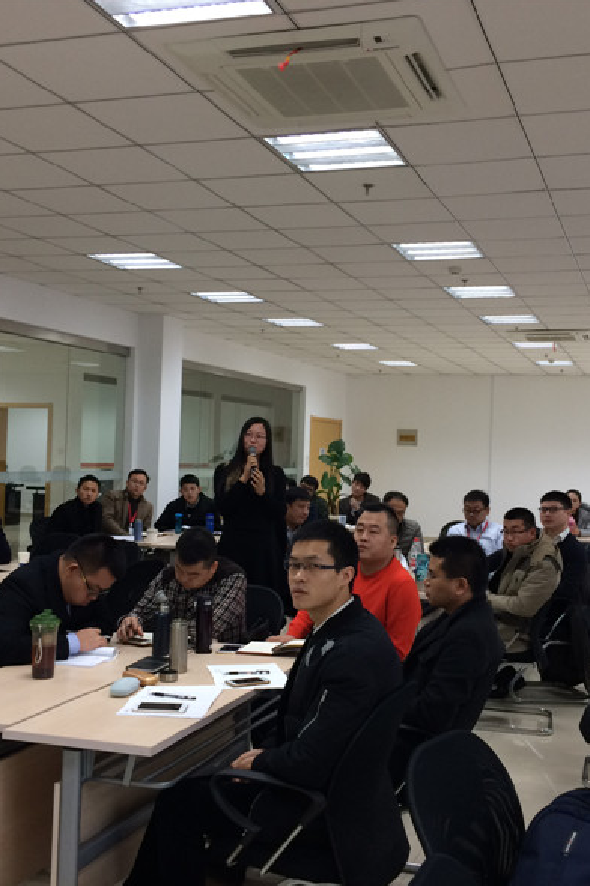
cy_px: 447
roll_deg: -0.7
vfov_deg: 47.4
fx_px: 1009
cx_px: 307
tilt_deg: -1.2
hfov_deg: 32.6
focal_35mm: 41
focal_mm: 4.15
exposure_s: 1/30
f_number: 2.2
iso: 80
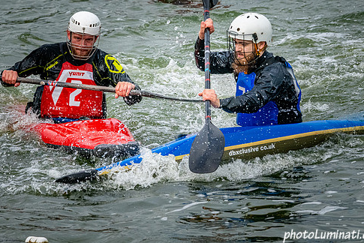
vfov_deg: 4.4
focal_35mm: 312
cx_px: 181
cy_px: 105
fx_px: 3156
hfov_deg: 6.6
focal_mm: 250
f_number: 10
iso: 3200
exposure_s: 1/2000
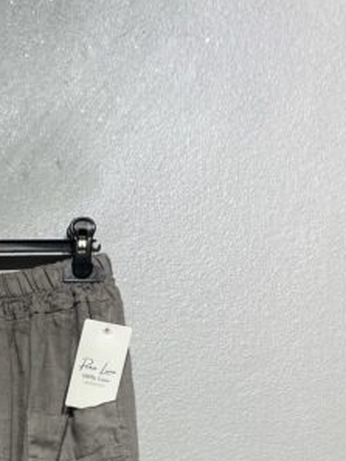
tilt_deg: -5.5
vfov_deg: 24.0
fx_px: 932
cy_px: 619
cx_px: -74
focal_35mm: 70
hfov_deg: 19.7
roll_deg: +0.3
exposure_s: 1/172
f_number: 1.6
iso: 32
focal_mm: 4.2
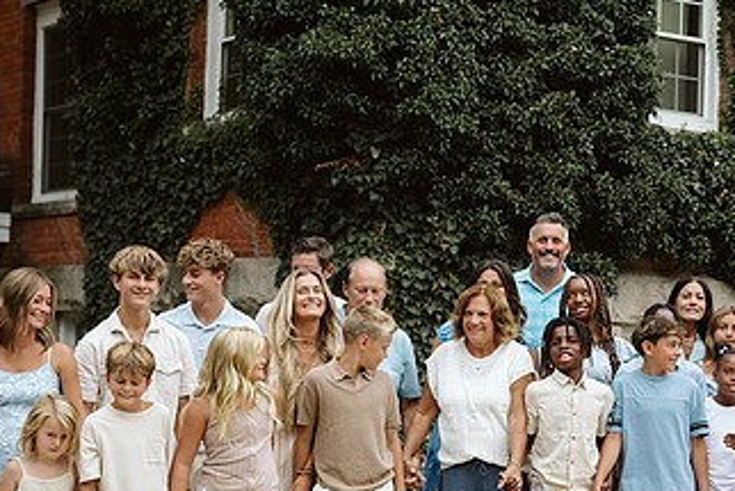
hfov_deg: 22.5
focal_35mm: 90
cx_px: 468
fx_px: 1838
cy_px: 378
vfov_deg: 15.1
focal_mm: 50
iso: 1000
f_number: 2.8
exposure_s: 1/640
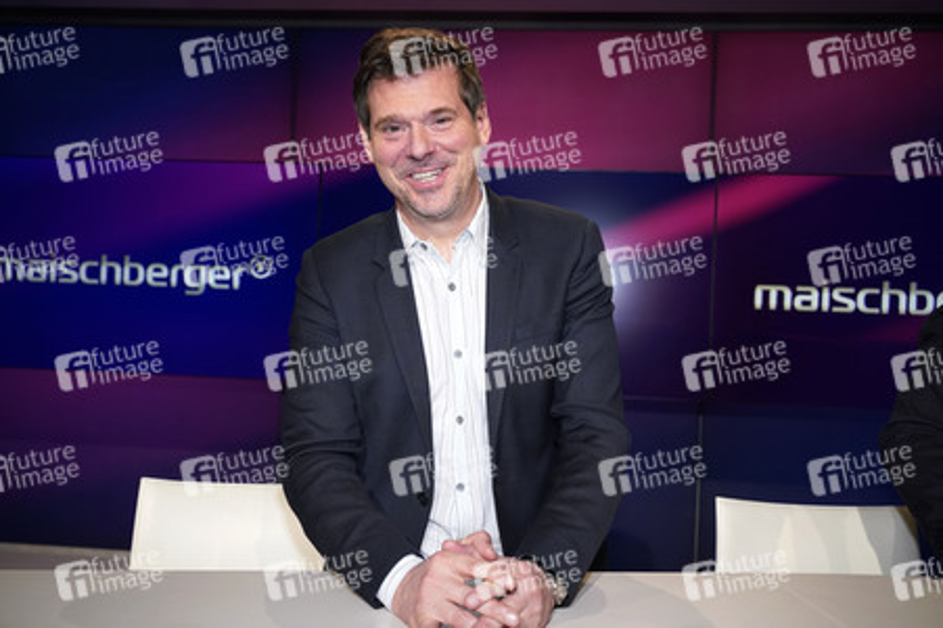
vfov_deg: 38.8
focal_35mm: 34
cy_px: 314
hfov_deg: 55.8
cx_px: 472
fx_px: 890
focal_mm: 34
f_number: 5
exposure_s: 1/160
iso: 1600
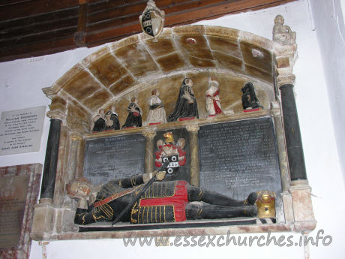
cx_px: 172
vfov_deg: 40.7
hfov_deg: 52.6
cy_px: 130
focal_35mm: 35
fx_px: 349
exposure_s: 1/60.1
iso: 100
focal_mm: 8.9
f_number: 2.8
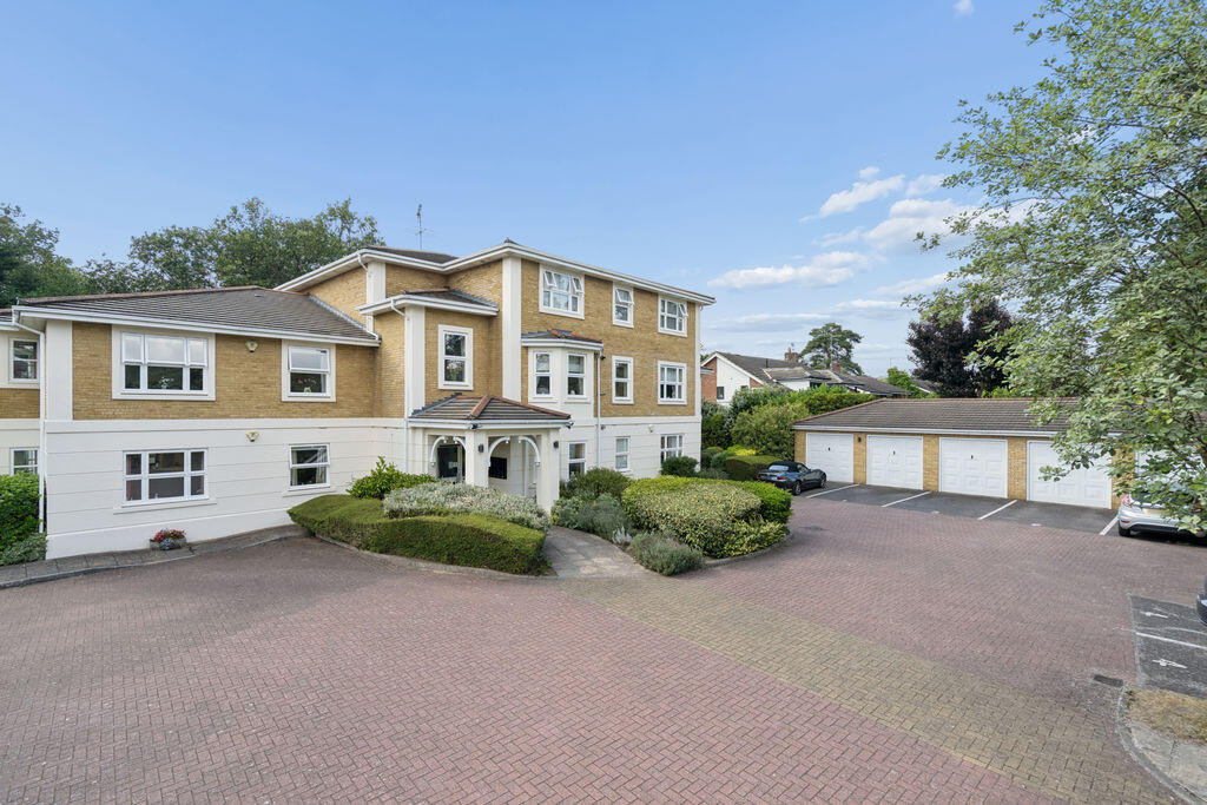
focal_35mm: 16
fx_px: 536
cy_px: 402
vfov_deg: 73.8
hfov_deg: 96.7
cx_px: 604
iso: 640
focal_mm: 16
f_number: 8
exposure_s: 1/800
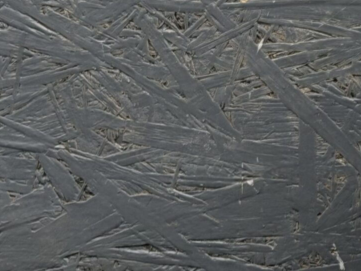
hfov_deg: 11.0
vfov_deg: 8.7
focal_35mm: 170
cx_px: 598
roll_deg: -0.1
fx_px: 1773
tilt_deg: -14.5
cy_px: 119
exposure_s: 1/280
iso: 80
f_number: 1.78
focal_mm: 6.76
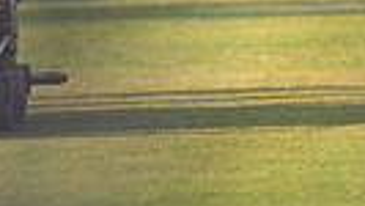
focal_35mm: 889
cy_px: -288
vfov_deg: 1.4
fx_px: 8609
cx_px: -307
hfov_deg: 2.4
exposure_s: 1/640
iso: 125
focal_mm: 130
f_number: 3.2
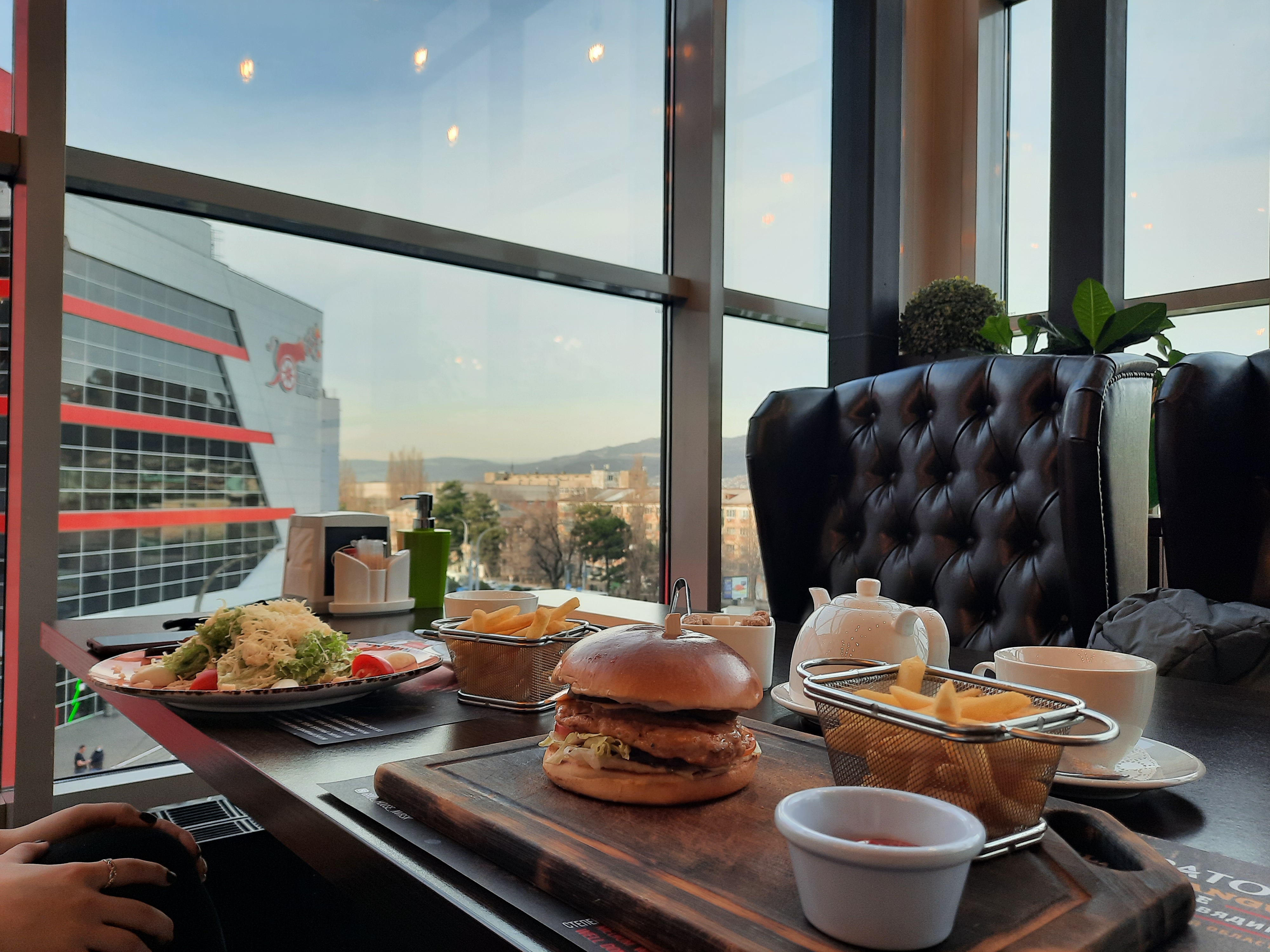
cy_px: 476
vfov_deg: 54.9
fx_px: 917
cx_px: 635
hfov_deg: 69.4
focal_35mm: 25
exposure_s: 1/50
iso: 32
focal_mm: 4.6
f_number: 2
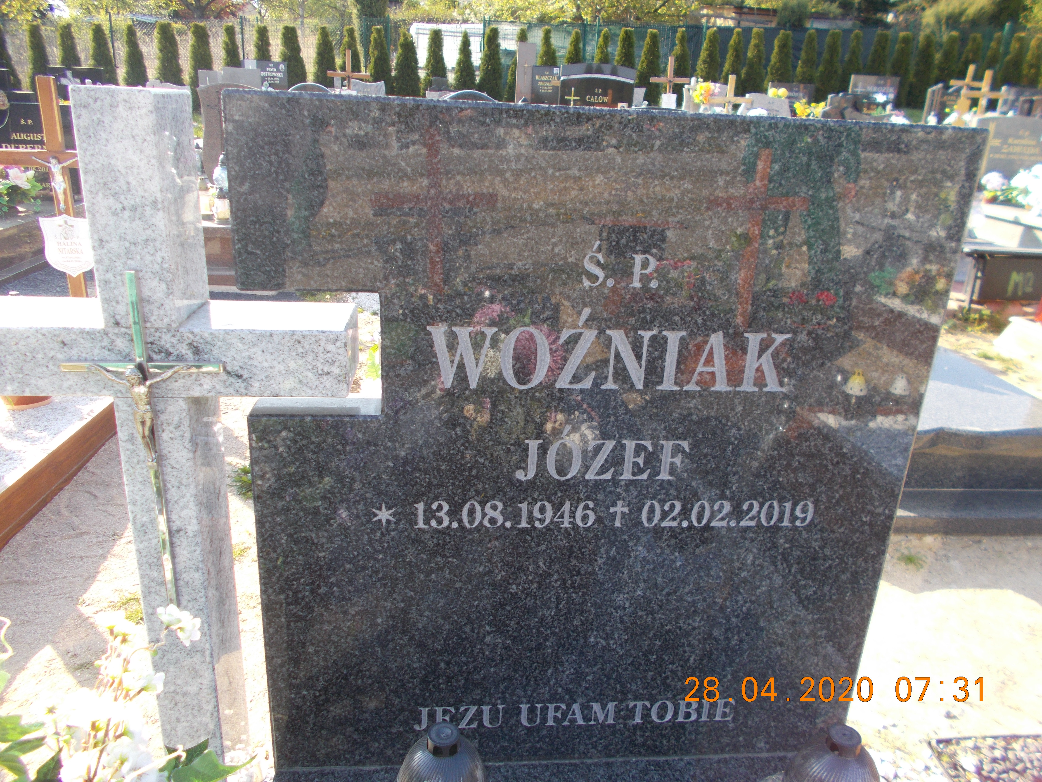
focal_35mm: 26
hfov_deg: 67.3
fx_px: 783
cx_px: 521
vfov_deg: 53.1
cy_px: 391
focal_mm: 4.6
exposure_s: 1/200
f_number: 3.2
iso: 80
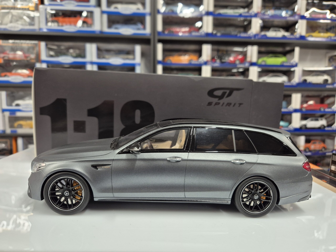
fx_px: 223
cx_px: 168
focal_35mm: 23
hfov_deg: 73.9
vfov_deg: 58.9
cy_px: 126
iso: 320
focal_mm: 5.4
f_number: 1.8
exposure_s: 1/100
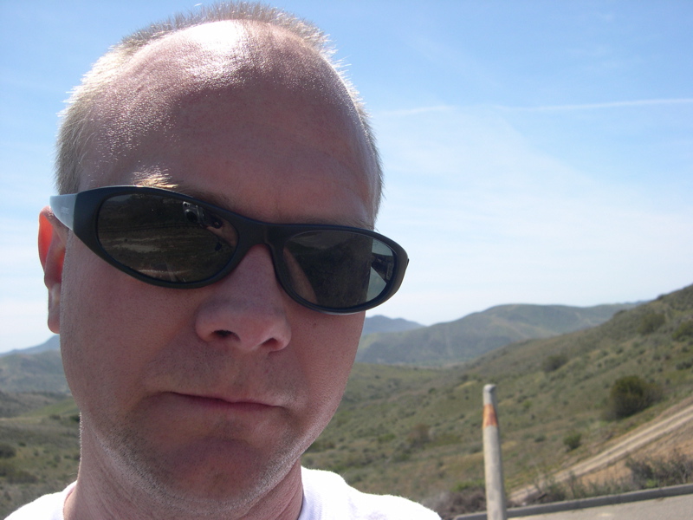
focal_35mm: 38
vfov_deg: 37.7
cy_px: 260
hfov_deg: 49.0
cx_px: 346
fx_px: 761
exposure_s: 1/216
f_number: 7.6
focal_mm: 8
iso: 100
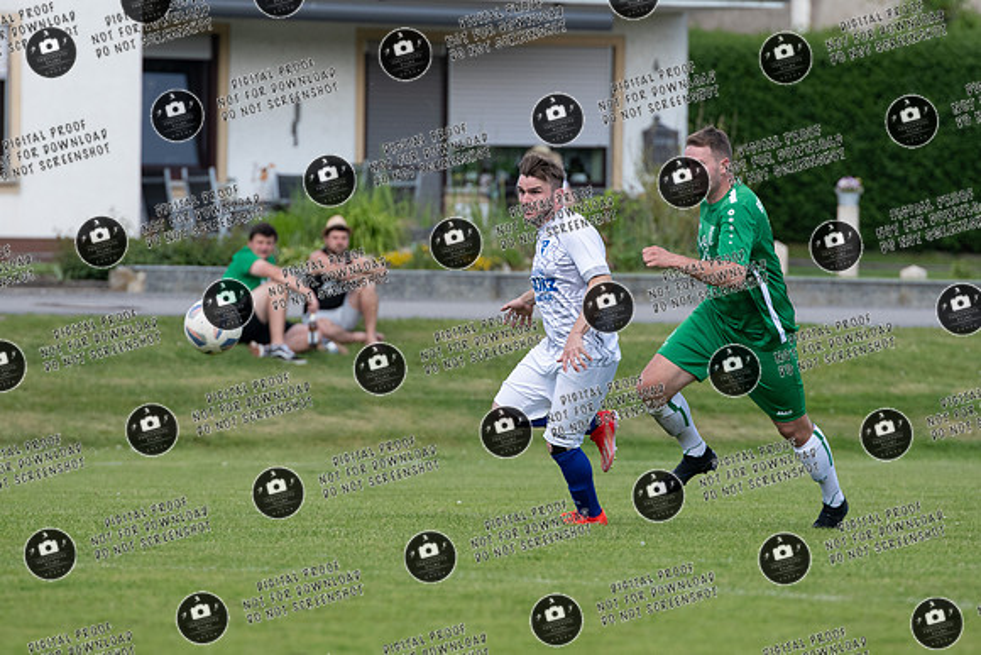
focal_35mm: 369
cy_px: 229
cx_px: 488
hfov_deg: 5.6
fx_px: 10056
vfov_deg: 3.7
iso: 500
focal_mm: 200
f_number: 3.5
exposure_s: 1/1600
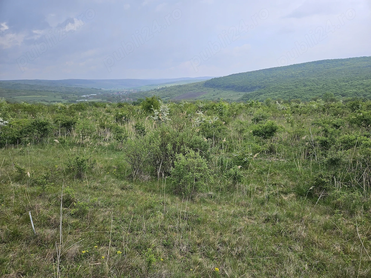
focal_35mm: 23
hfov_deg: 73.9
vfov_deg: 58.9
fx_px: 247
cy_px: 139
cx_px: 186
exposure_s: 1/1117
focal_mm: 5.4
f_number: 1.8
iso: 25
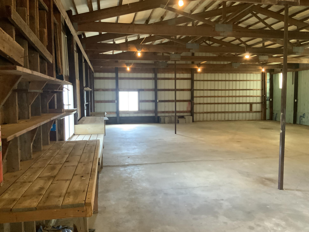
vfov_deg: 48.2
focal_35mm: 29
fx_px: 259
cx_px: 154
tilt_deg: -4.0
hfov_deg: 61.7
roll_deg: +0.6
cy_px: 116
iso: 320
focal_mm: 3
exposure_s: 1/40
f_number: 1.8
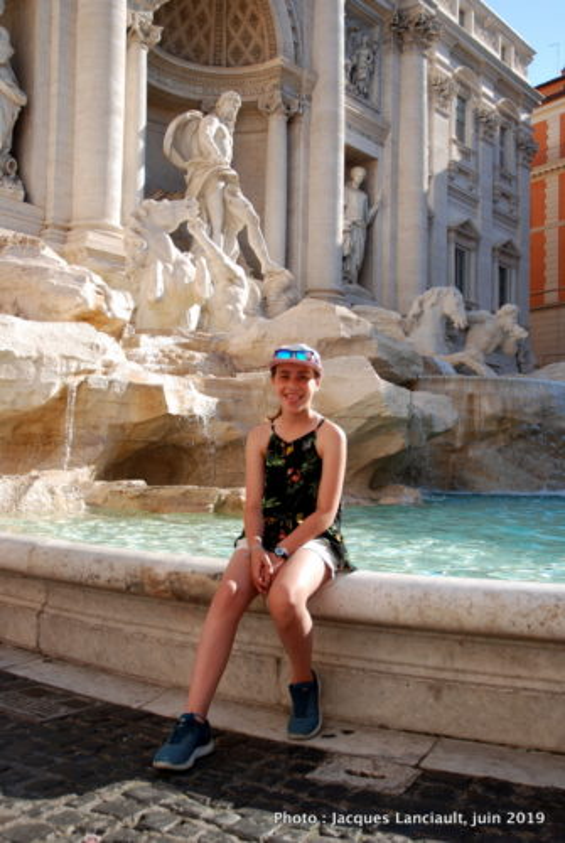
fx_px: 845
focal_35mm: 36
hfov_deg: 37.0
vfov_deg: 53.1
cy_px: 422
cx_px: 282
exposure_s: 1/320
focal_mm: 24
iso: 100
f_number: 5
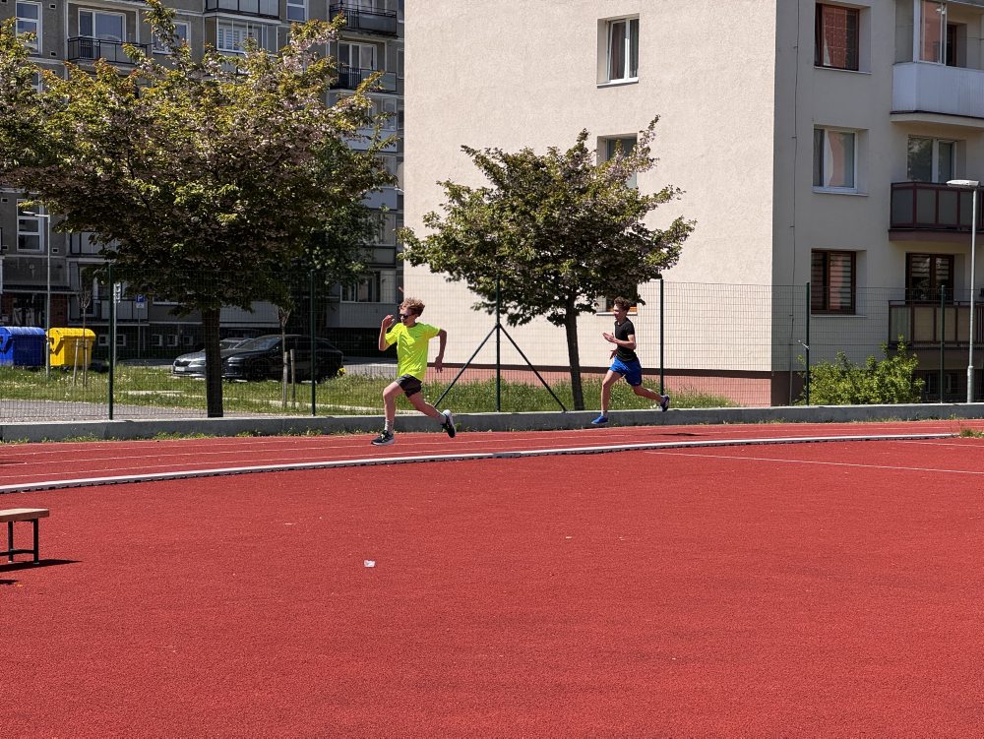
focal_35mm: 77
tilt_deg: -1.8
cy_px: 370
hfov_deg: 25.3
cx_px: 492
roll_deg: -0.4
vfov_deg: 19.2
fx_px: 2190
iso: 25
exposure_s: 1/490
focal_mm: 9
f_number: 2.8
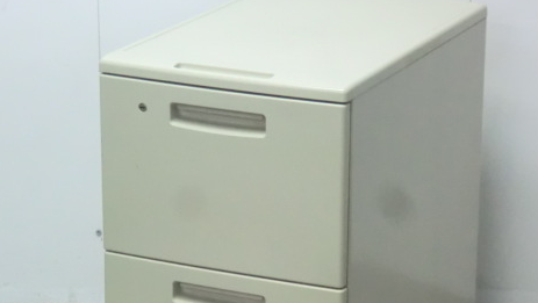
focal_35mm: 137
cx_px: 274
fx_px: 1955
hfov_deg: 15.7
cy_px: 217
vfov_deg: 8.9
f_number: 5.4
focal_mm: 16.5
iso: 800
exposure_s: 1/25
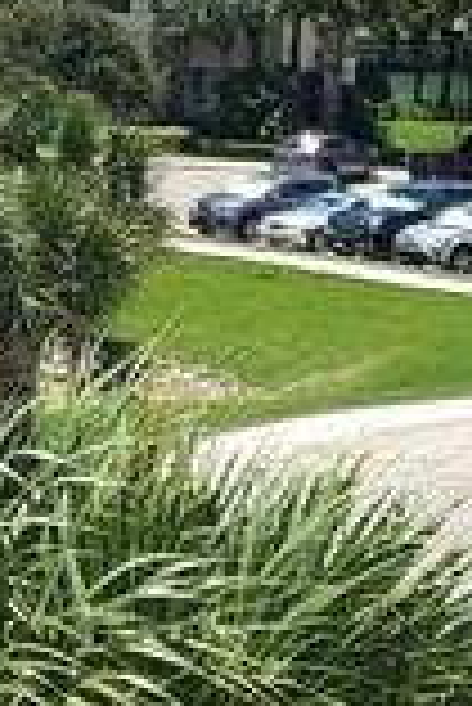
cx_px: -751
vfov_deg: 11.6
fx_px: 3453
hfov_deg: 7.2
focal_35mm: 176
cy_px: 166
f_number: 1.5
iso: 50
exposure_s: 1/2256
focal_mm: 4.3
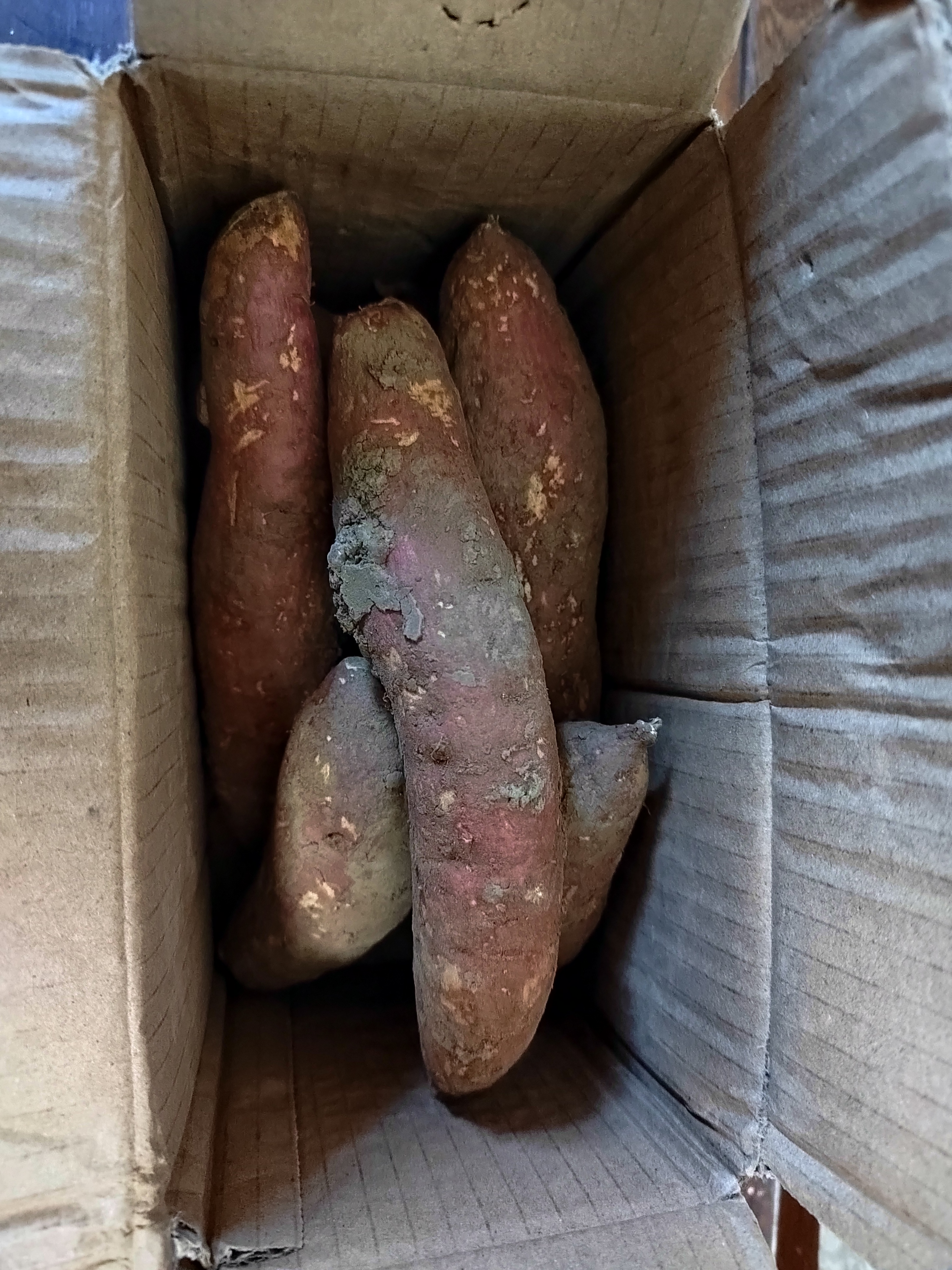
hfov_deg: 58.9
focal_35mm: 23
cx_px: 476
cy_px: 635
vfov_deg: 73.9
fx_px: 843
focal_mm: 5.52
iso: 4560
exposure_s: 1/25
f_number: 1.9
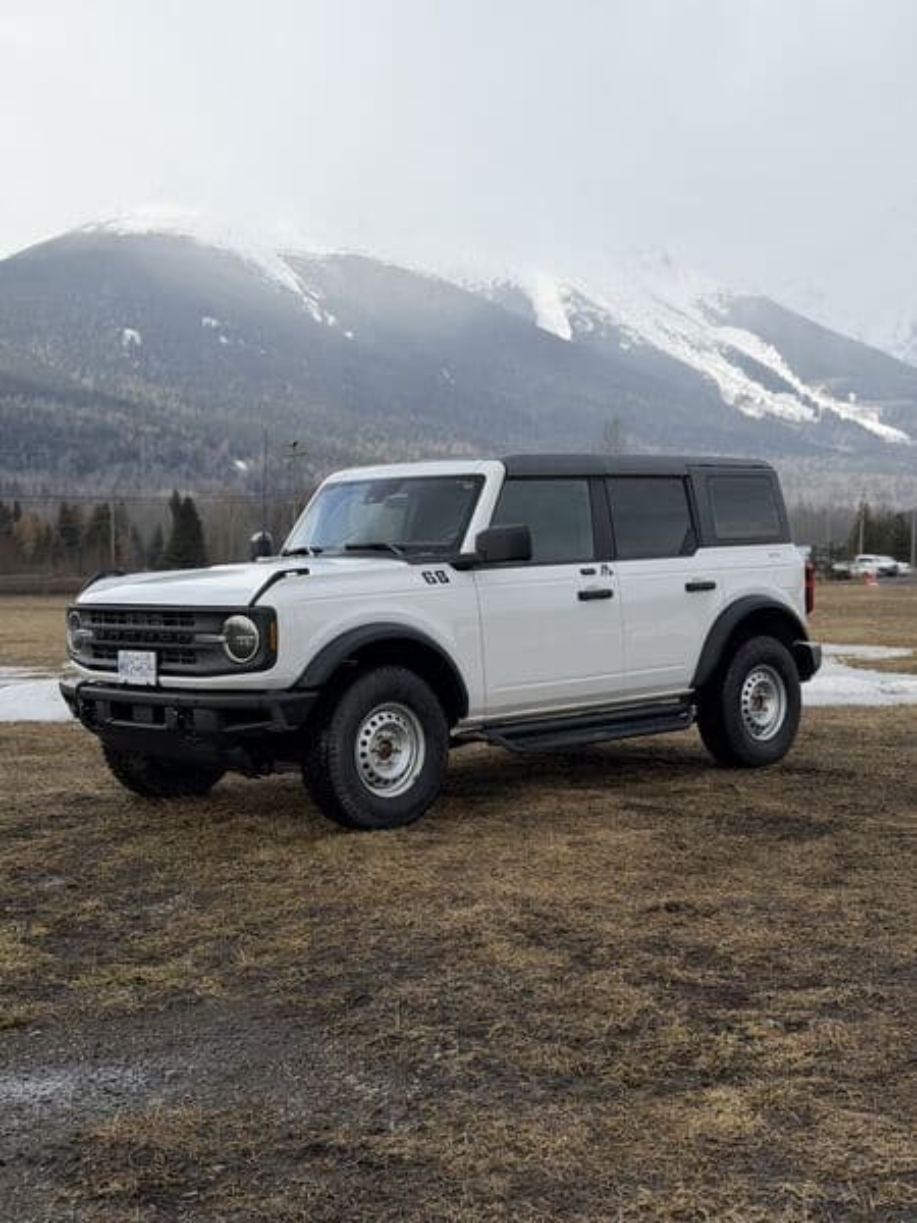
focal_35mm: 48
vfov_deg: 39.7
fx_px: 1695
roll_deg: +0.4
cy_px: 612
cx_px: 458
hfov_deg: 30.3
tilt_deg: -1.4
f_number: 1.78
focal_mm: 6.76
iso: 64
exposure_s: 1/2976
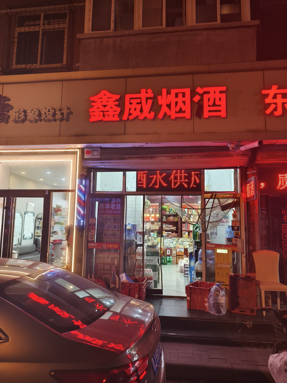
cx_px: 144
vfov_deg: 73.9
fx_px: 254
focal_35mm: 23
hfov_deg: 58.9
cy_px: 192
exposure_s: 1/33.4
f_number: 1.6
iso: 1000
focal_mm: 5.84
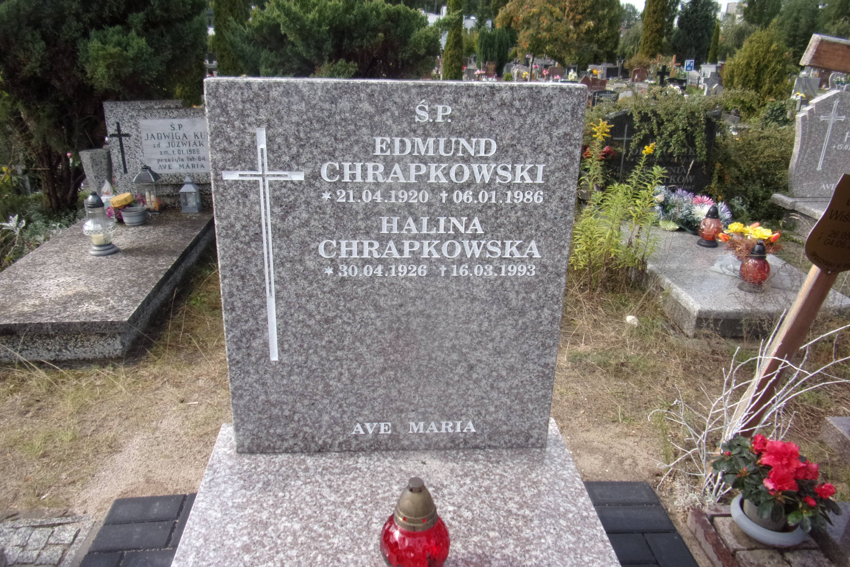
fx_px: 590
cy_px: 256
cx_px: 425
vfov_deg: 51.2
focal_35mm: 25
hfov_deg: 71.5
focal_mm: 4.3
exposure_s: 1/320
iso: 80
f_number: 3.3
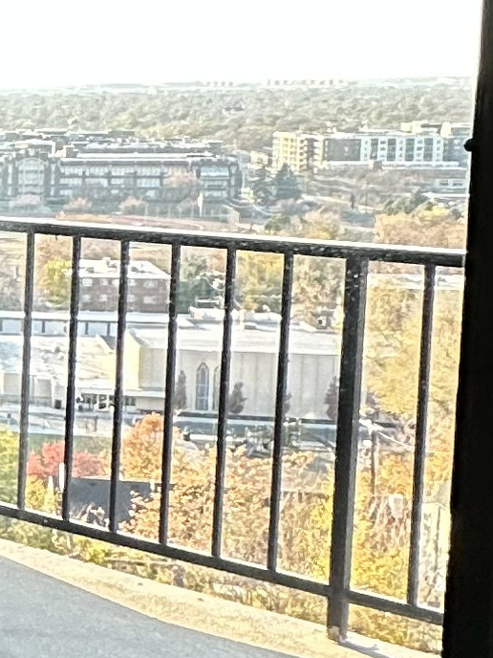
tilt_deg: -5.6
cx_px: -767
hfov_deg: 12.8
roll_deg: +0.6
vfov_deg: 23.8
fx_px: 1557
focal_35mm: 82
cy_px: 256
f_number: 2.2
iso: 125
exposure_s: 1/120
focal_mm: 2.22
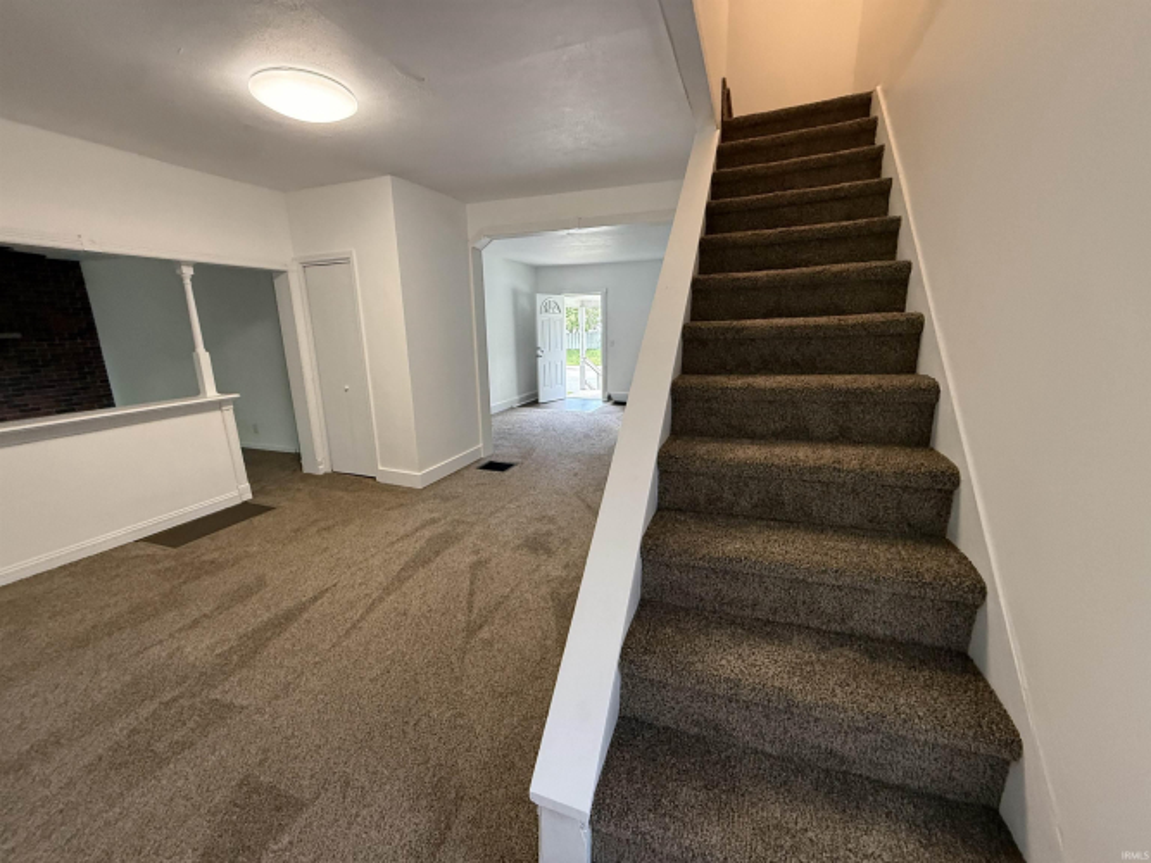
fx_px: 465
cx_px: 576
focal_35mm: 14
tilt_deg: -11.9
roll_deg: +0.7
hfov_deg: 102.1
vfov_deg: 85.7
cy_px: 432
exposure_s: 1/120
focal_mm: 2.22
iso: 400
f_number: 2.2
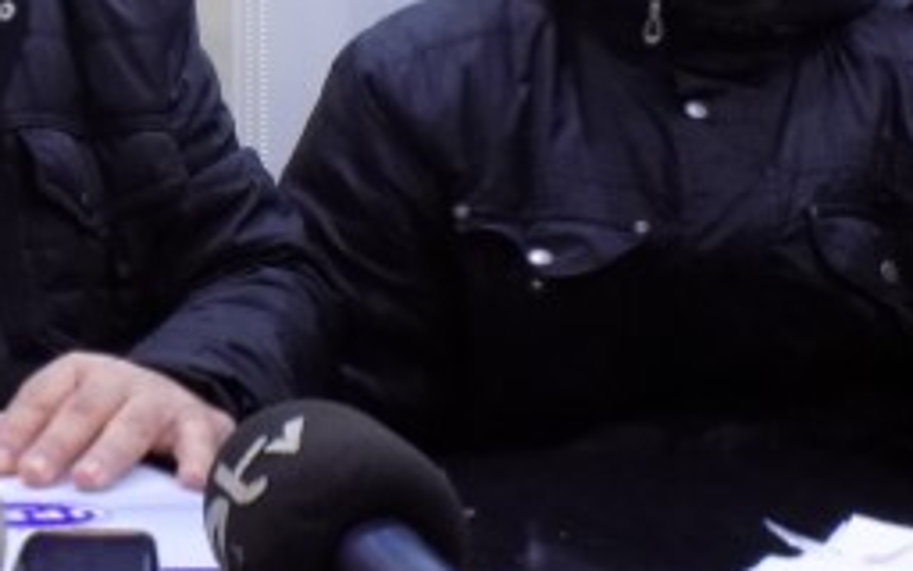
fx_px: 2438
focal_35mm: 98
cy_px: -7
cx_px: -210
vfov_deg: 13.2
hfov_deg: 19.8
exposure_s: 1/13
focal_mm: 6.6
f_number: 3.5
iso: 400
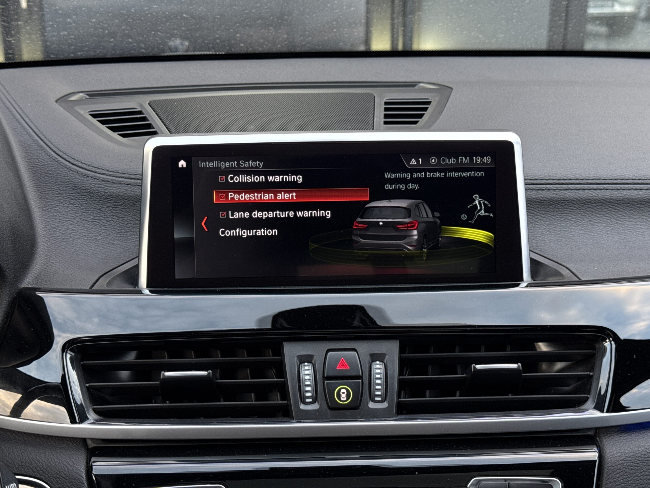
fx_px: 901
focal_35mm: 48
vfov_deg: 30.3
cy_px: 244
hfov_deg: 39.7
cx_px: 325
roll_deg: -0.3
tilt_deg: -17.2
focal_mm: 6.76
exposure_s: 1/51
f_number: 1.78
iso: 125
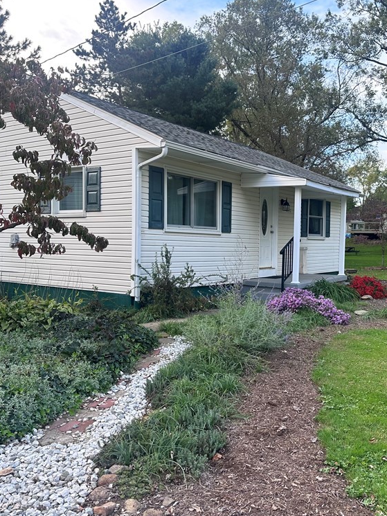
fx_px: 492
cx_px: 215
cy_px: 251
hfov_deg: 42.9
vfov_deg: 55.3
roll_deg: -1.1
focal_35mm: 33
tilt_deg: -1.1
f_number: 1.78
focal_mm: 6.86
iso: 80
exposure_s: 1/341
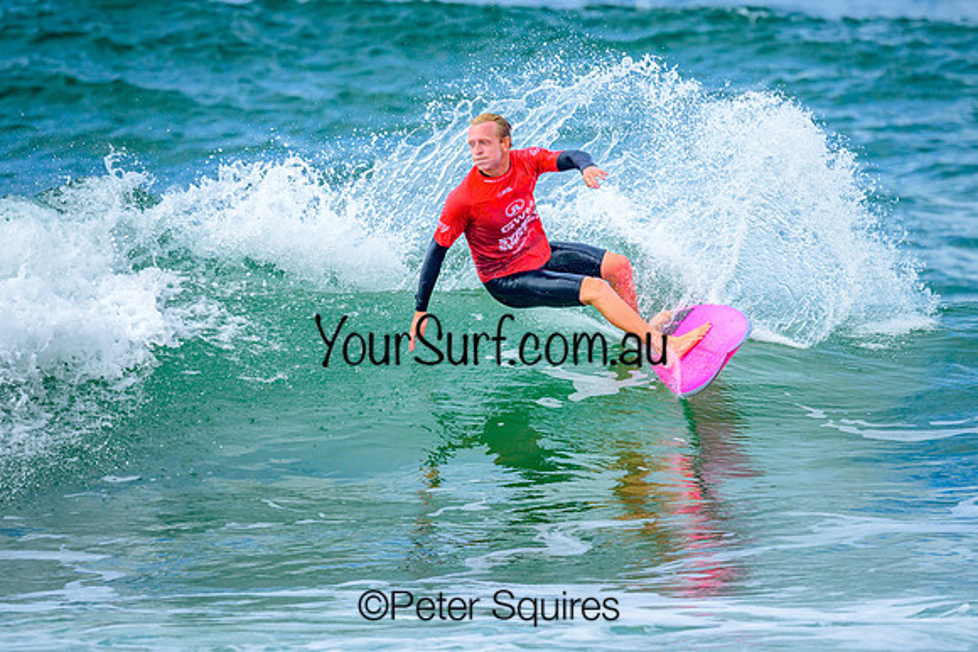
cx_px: 507
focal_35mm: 910
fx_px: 24716
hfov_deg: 2.3
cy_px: 281
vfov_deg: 1.5
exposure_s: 1/2000
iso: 500
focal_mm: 800
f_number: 6.3
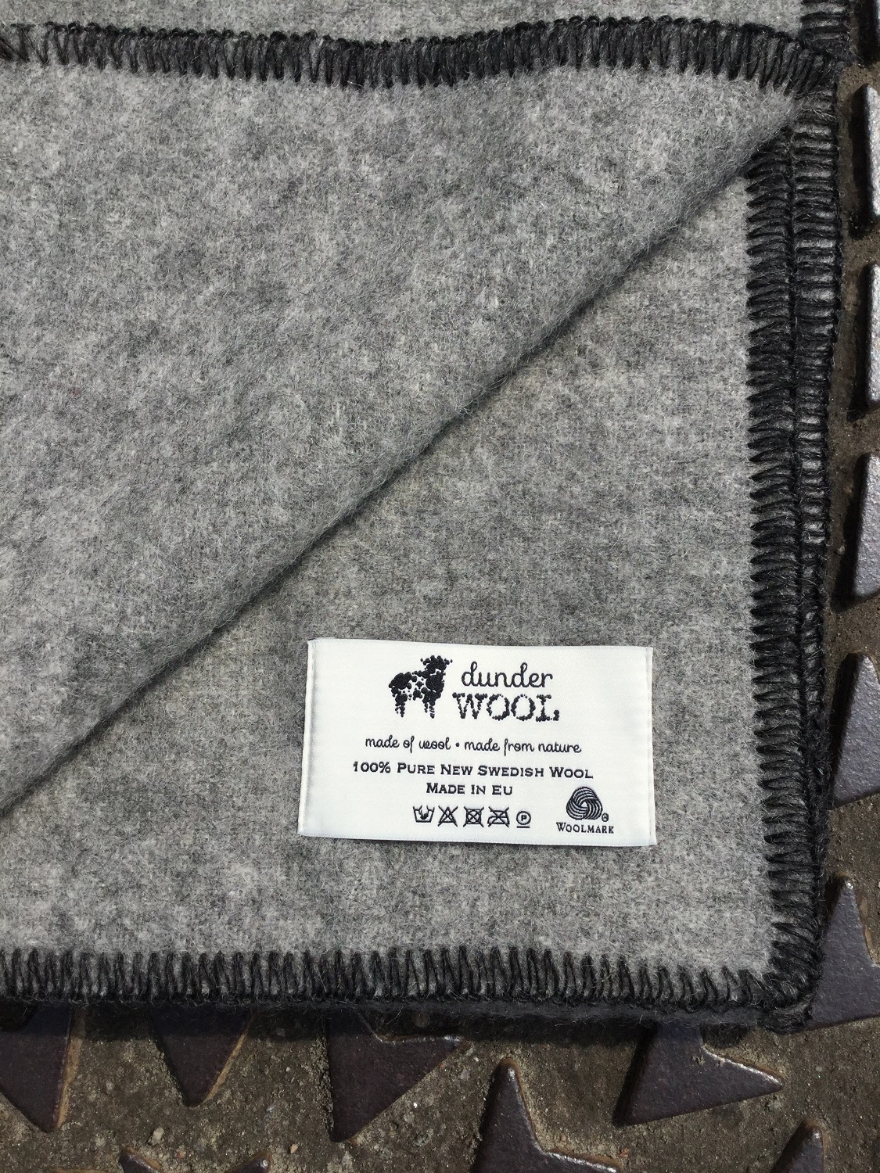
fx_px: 1051
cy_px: 586
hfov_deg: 45.4
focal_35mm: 31
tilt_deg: -83.3
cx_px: 440
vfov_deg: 58.4
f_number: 2.4
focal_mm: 3.3
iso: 25
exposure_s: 1/2717
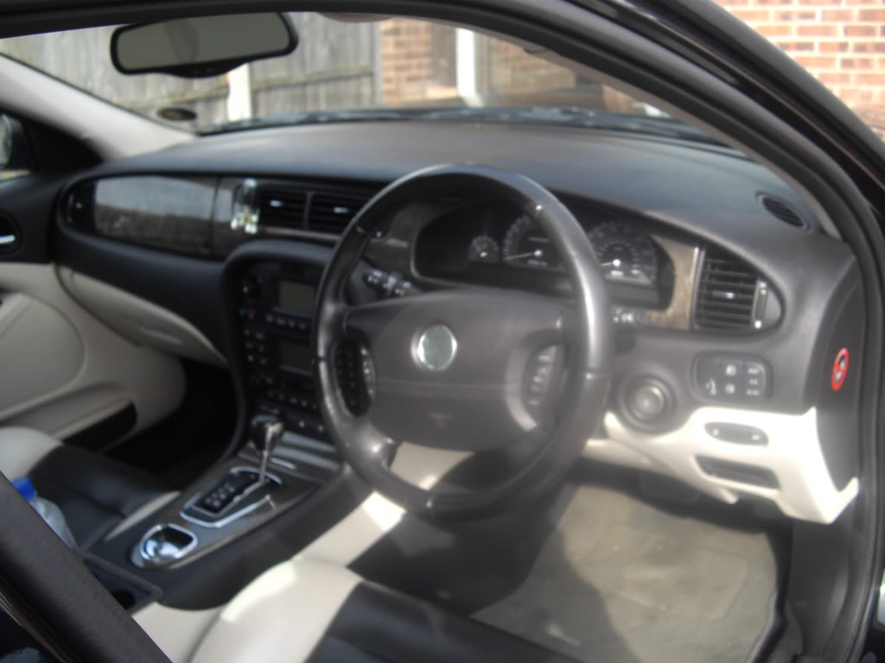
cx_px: 442
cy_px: 332
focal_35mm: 38
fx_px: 972
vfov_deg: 37.7
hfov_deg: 49.0
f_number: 2.8
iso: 50
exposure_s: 1/160
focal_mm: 7.9
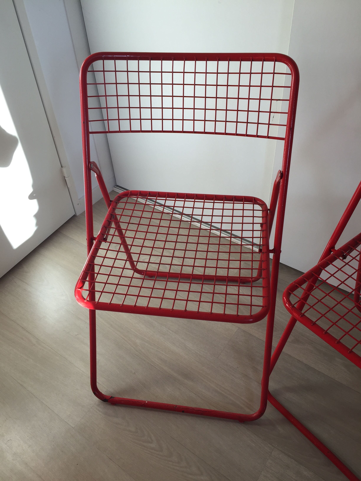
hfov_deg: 48.2
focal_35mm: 29
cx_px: 180
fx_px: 403
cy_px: 240
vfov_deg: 61.7
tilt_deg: -40.9
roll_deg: +3.1
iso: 32
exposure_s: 1/158
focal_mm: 4.15
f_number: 2.2
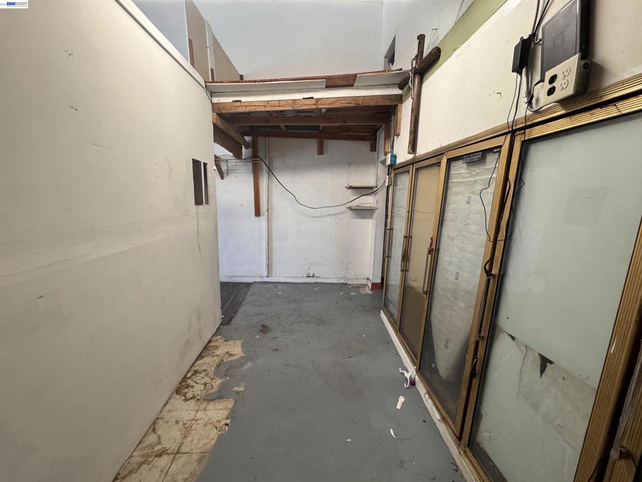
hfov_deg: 102.1
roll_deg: -1.9
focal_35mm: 14
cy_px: 241
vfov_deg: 85.7
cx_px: 321
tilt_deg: -10.9
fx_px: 260
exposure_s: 1/120
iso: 320
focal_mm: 2.22
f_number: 2.2
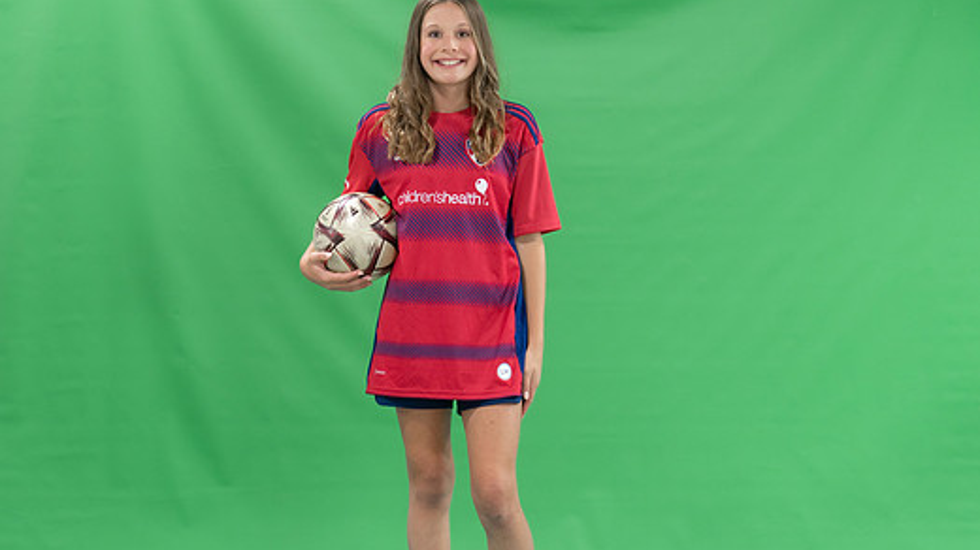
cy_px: 331
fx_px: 2572
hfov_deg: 21.6
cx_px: 456
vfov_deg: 12.2
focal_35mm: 99
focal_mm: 70
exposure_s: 1/250
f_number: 2.8
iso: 1000
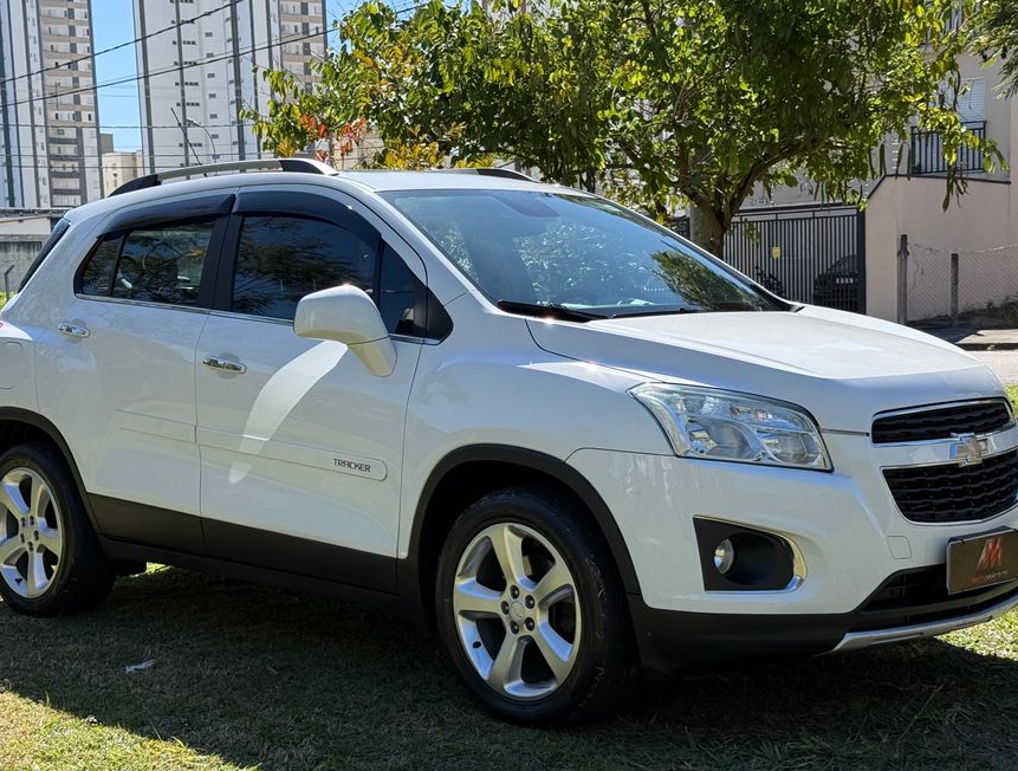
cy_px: 403
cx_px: 507
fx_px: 1564
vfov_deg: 27.7
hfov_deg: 36.1
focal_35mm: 53
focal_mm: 6.76
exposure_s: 1/2494
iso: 80
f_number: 1.78
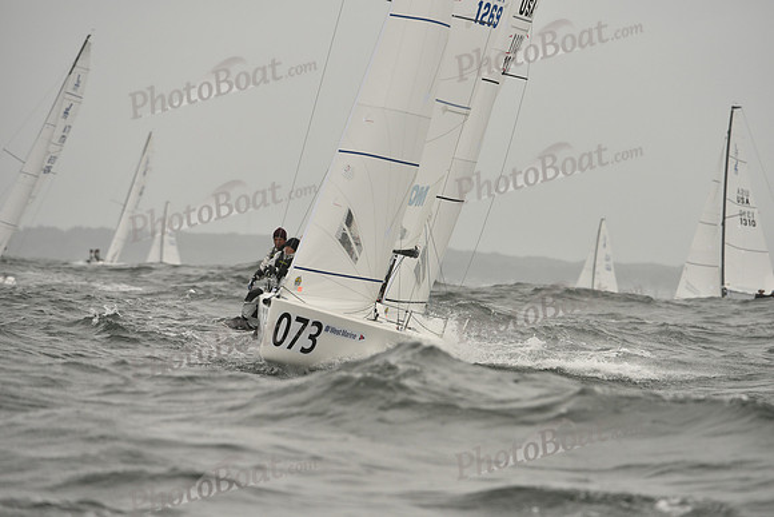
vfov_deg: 3.4
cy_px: 258
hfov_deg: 5.2
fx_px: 8602
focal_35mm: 400
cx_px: 387
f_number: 7.1
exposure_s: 1/1250
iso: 400
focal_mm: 400
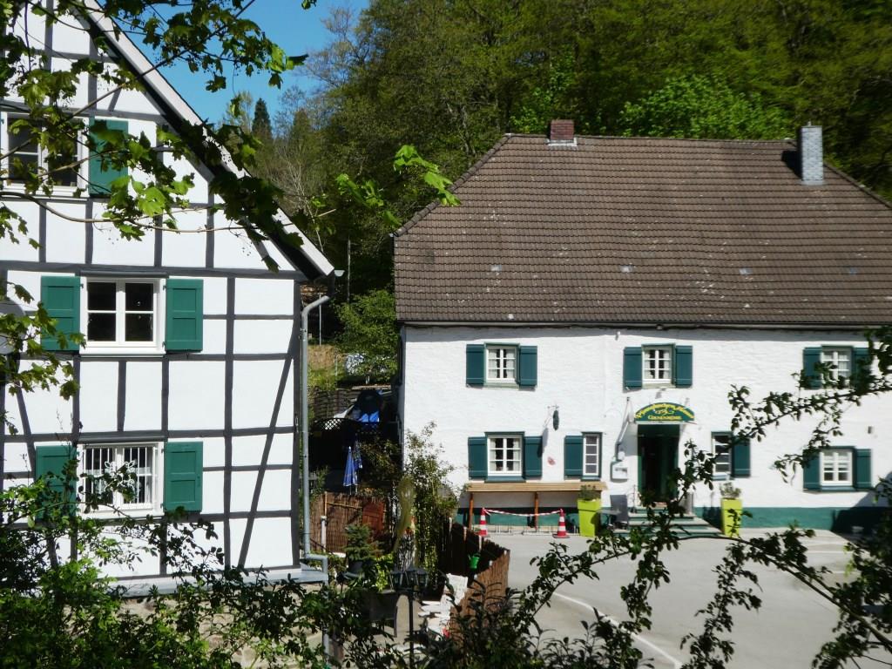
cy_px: 334
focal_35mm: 47
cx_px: 446
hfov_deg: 40.4
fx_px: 1211
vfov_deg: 30.9
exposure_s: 1/800
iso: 80
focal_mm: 8.4
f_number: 4.5
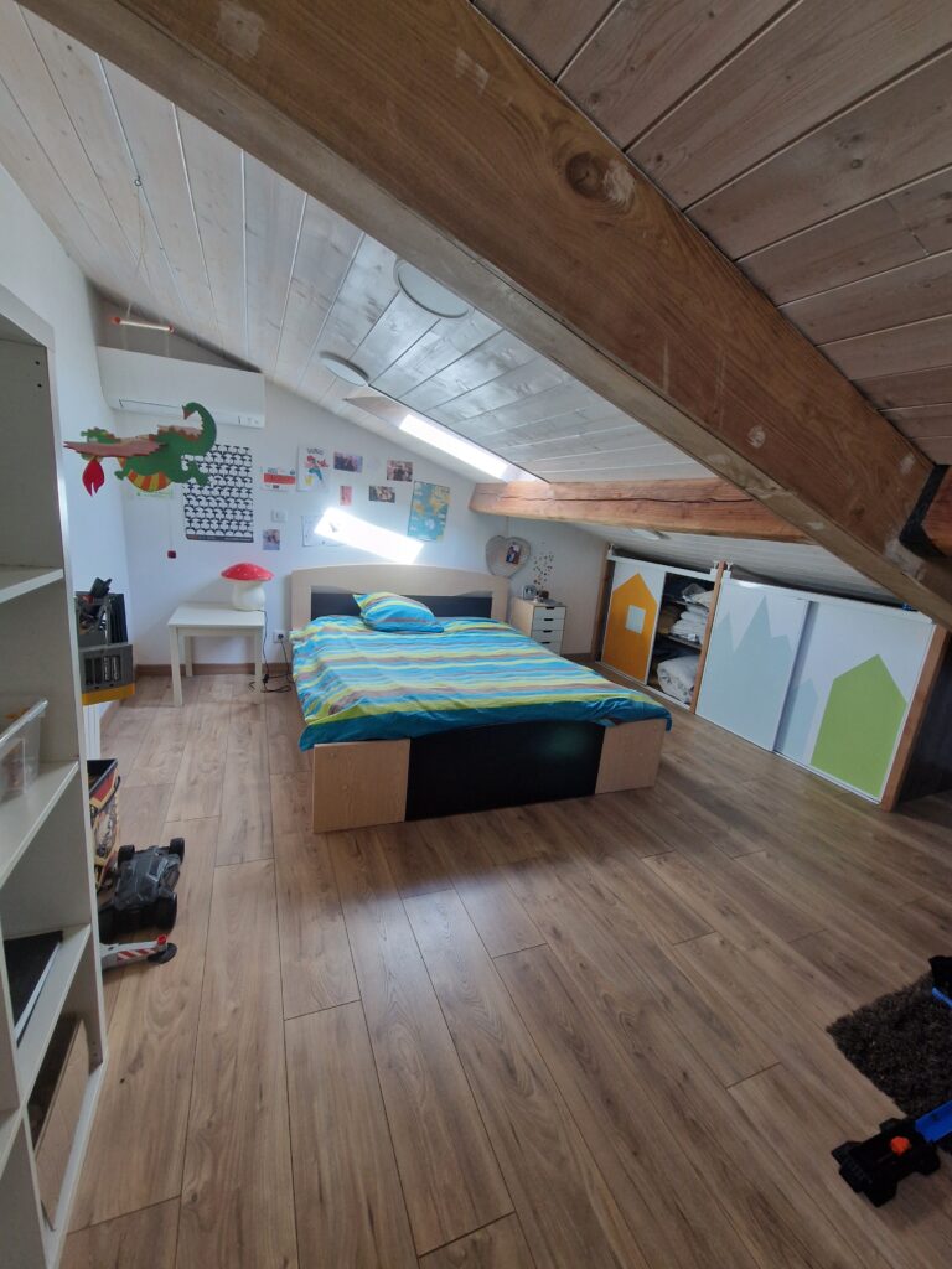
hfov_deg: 89.9
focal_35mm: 13
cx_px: 476
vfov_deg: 106.2
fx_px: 477
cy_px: 634
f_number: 2.2
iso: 200
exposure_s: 1/50
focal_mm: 2.2
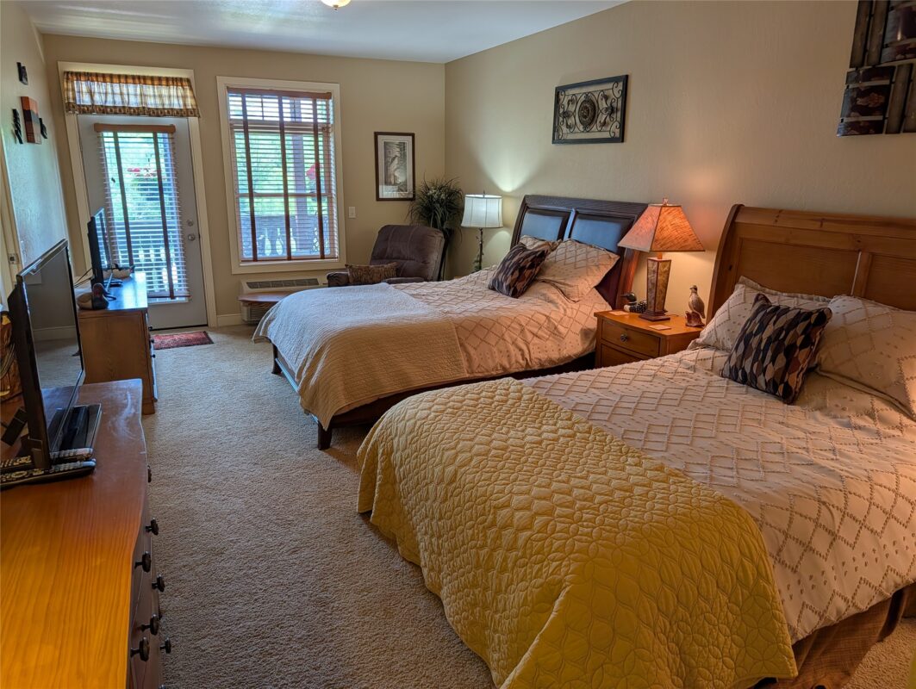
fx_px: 636
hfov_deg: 71.5
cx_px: 458
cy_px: 344
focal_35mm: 24
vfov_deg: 56.9
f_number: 1.68
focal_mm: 6.9
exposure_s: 1/120
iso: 59
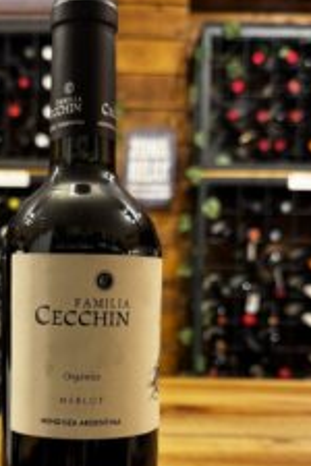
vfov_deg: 40.0
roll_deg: -0.6
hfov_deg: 27.8
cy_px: 348
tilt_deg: -5.4
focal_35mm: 48
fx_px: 622
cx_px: 89
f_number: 1.78
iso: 250
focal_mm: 6.76
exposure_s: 1/50
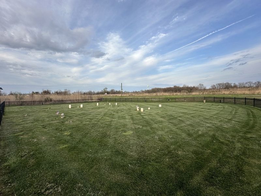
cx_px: 130
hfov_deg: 102.1
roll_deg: +0.9
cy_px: 98
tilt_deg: -2.7
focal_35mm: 14
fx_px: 106
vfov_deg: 85.7
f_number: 2.2
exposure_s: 1/633
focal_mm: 2.22
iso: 40
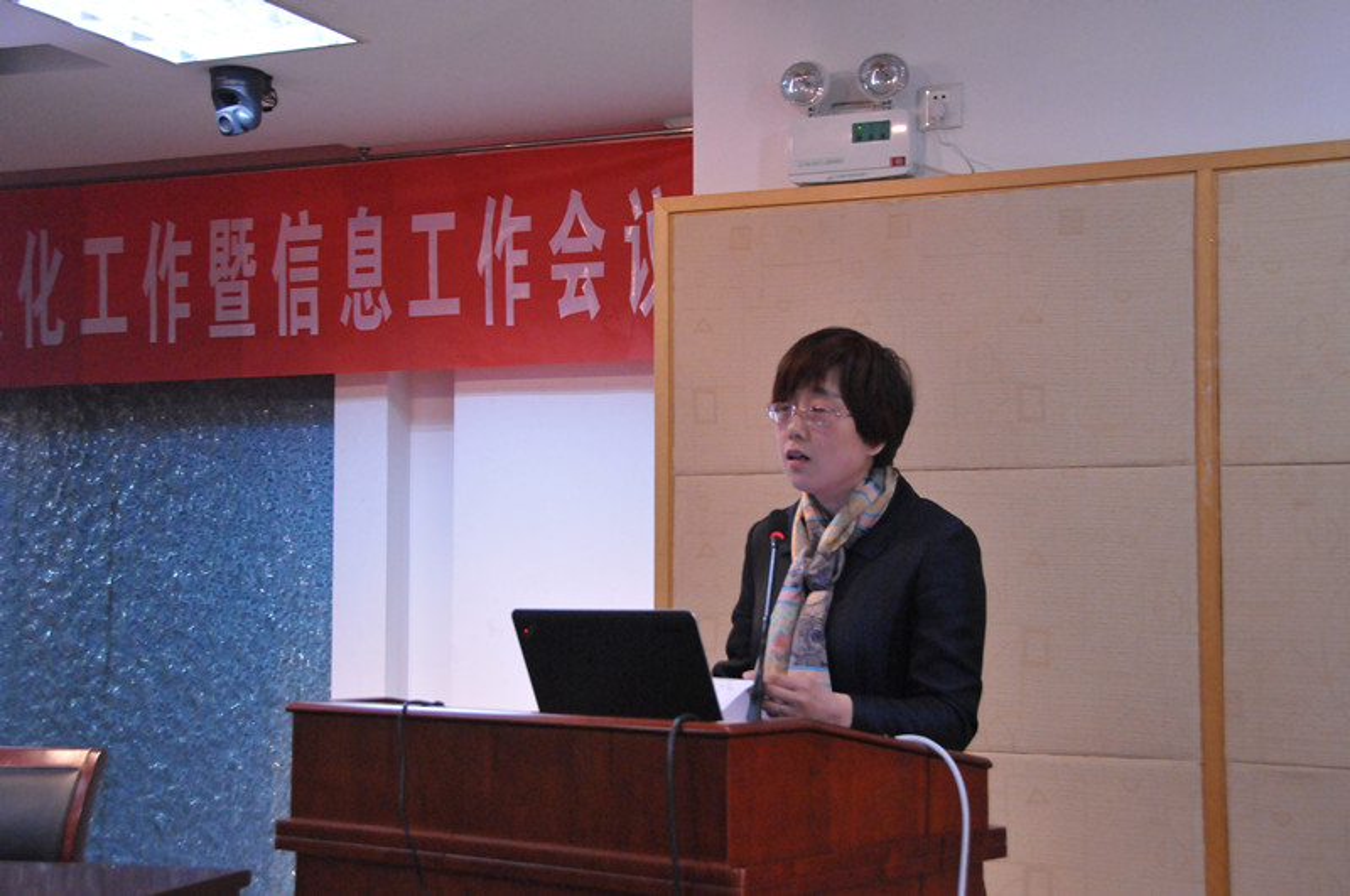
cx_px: 675
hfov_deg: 37.9
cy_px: 448
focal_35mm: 52
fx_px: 1966
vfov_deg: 25.7
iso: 3200
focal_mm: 35
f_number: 5.6
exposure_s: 1/50
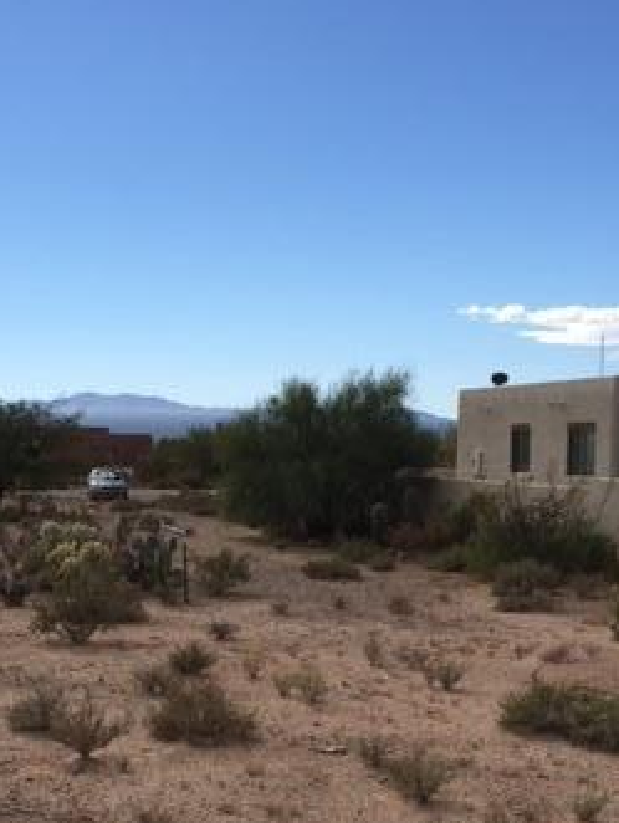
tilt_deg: -10.3
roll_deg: -0.5
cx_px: 268
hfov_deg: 26.1
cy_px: 661
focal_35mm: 56
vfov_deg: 33.3
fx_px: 1333
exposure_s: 1/3049
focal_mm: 4.15
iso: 32
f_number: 2.2
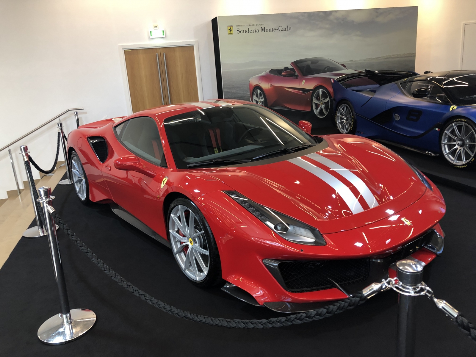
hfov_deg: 63.4
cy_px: 178
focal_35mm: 28
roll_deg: +3.2
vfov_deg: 49.7
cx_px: 238
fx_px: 385
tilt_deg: -15.3
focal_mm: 3.99
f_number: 1.8
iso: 32
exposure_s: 1/25
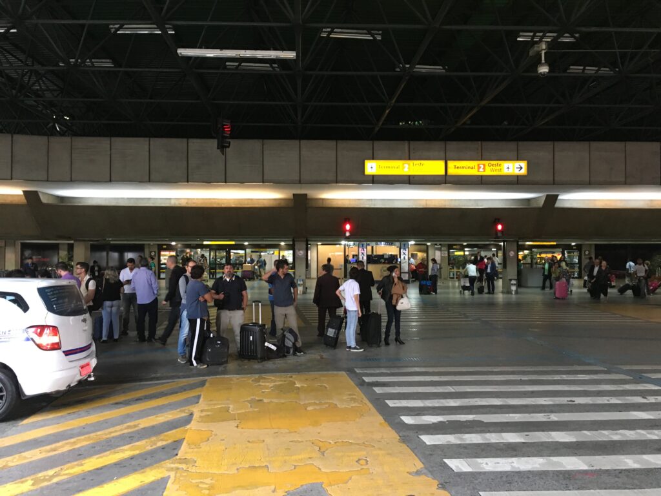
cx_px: 330
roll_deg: -0.4
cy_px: 248
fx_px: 554
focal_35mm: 29
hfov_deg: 61.7
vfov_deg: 48.2
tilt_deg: +1.4
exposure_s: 1/20
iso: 200
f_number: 2.2
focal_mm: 4.15
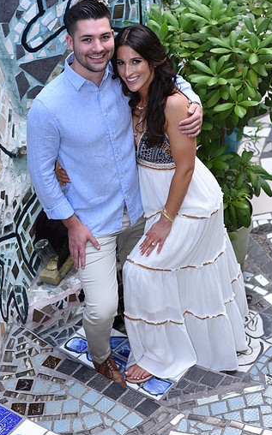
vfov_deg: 21.0
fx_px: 1176
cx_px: 116
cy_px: 198
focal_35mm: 99
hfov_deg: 13.2
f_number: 4
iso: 200
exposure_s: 1/200
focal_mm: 85
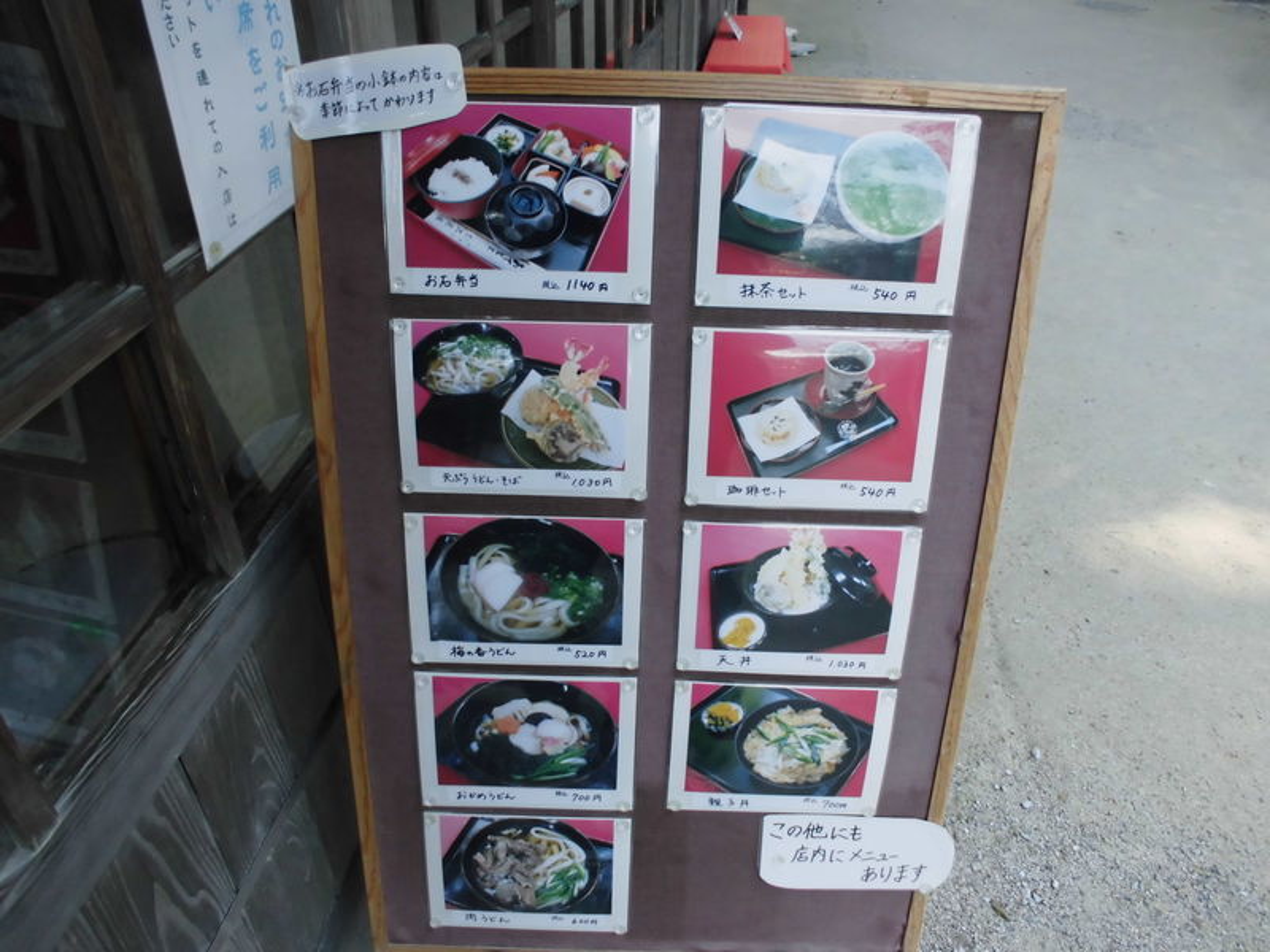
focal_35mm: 26
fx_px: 954
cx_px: 635
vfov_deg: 53.1
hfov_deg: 67.3
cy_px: 476
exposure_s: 1/60
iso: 200
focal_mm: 4.6
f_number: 3.5
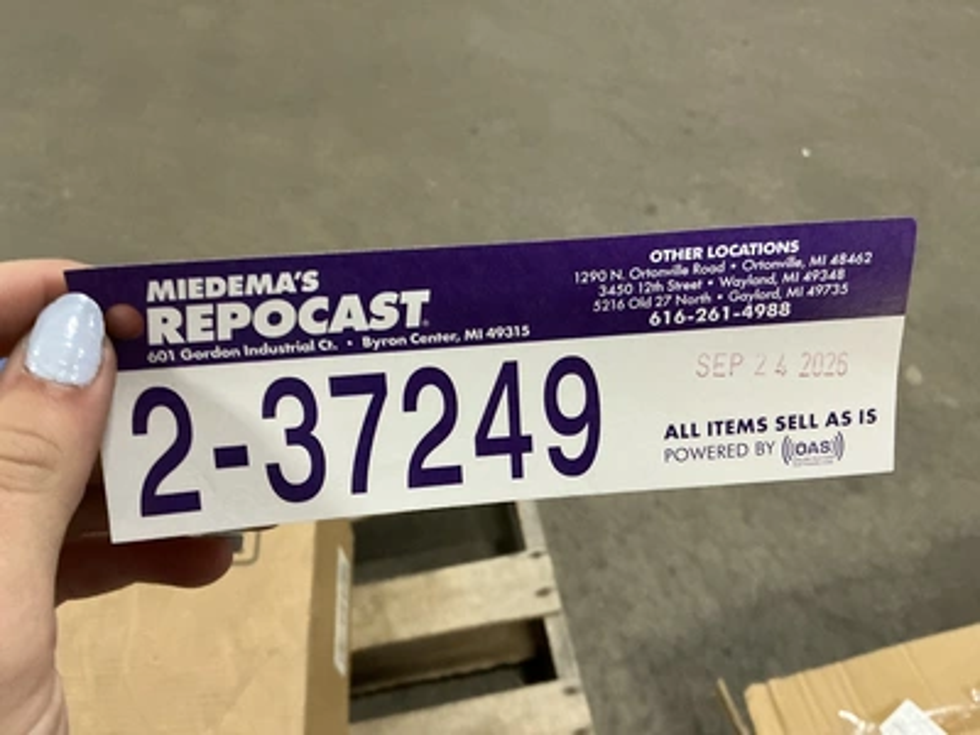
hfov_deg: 63.4
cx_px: 490
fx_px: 793
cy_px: 368
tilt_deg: -54.8
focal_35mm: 28
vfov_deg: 49.7
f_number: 1.8
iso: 250
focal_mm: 3
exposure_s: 1/60
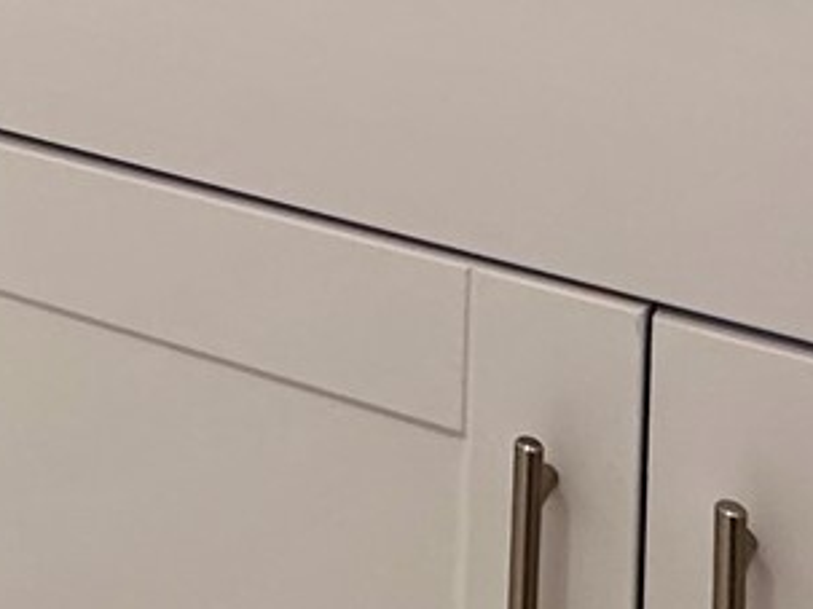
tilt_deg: +2.2
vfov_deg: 16.4
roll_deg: -2.8
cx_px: 5
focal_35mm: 74
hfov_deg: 25.1
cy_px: -520
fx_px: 1737
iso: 200
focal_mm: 2.22
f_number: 2.2
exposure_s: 1/120
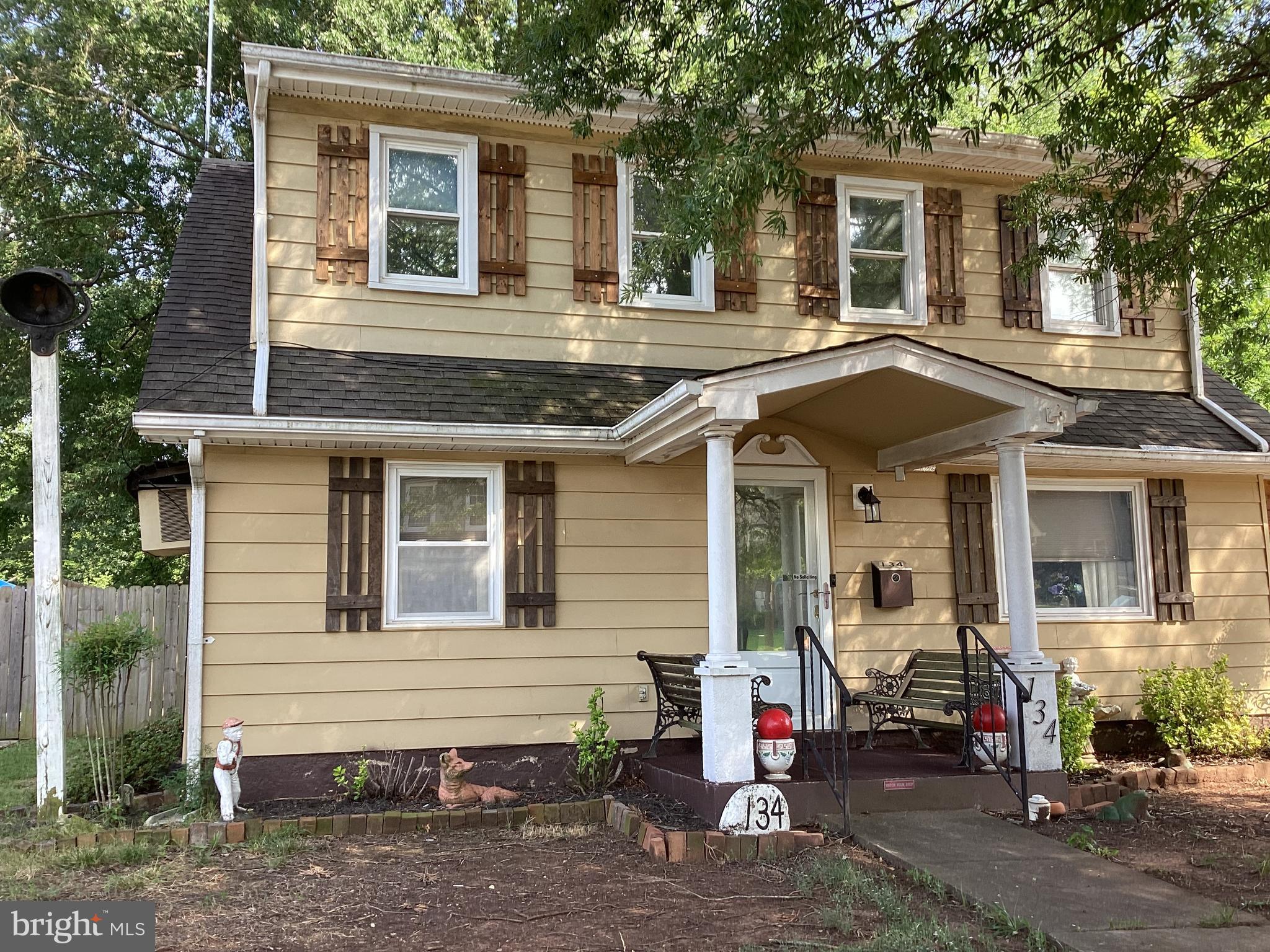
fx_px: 1137
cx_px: 635
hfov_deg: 58.4
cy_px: 476
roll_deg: -1.0
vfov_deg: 45.4
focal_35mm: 31
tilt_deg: +5.8
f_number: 2.4
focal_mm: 3.3
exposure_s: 1/120
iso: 25
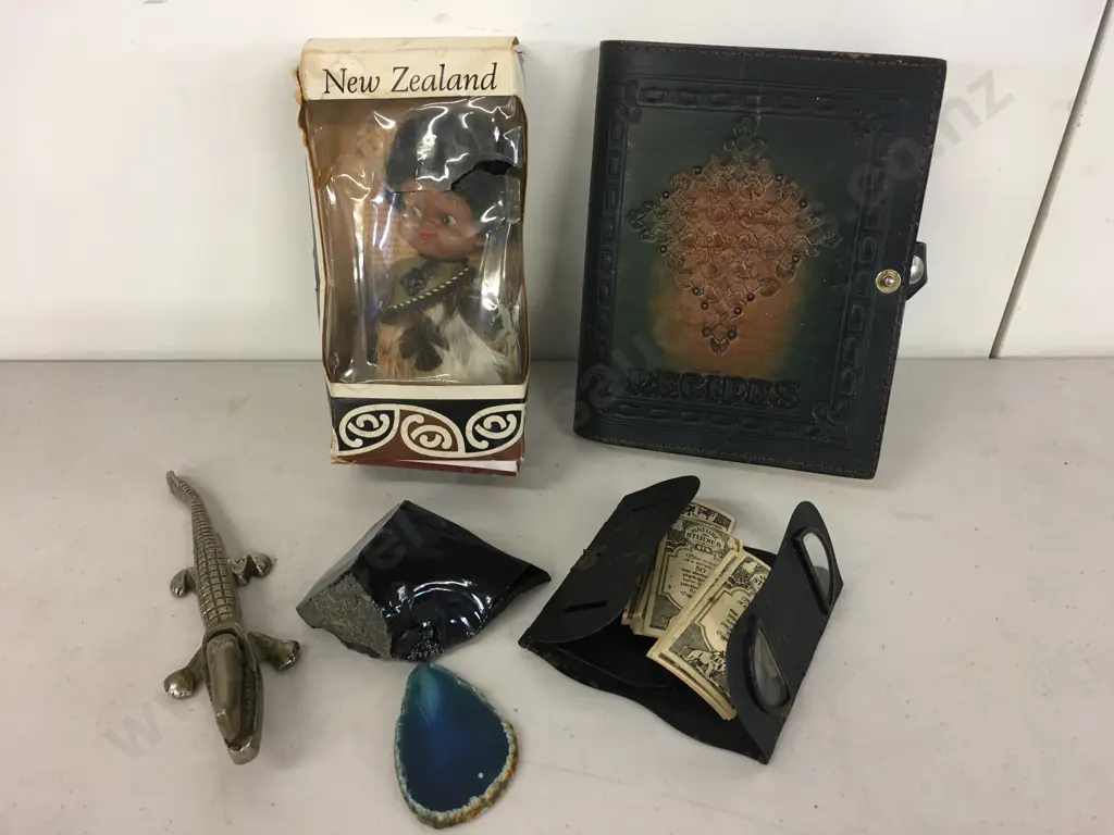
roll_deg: -0.1
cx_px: 557
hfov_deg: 61.7
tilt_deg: -36.9
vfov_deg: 48.2
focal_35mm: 29
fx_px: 933
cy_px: 418
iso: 50
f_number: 2.2
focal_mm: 4.15
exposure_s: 1/17
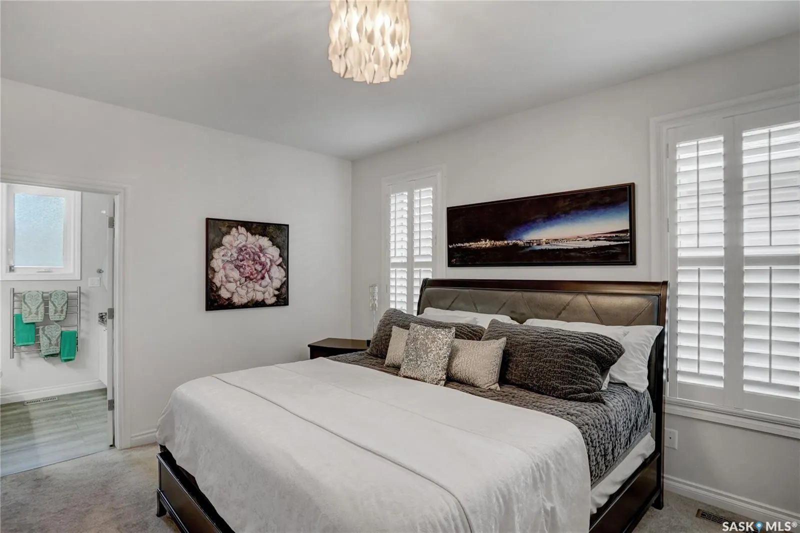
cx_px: 400
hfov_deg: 90.0
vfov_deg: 67.4
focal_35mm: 18
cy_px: 266
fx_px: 400
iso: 1250
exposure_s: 1/60
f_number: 5.6
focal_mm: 18
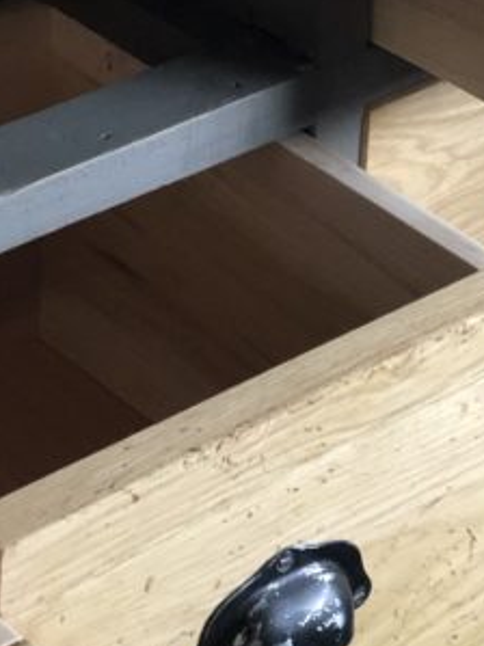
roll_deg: -0.6
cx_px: 63
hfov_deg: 8.3
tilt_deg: -23.4
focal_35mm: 178
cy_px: -186
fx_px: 3321
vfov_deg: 10.9
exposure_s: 1/25
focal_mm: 6
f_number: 2.4
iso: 125
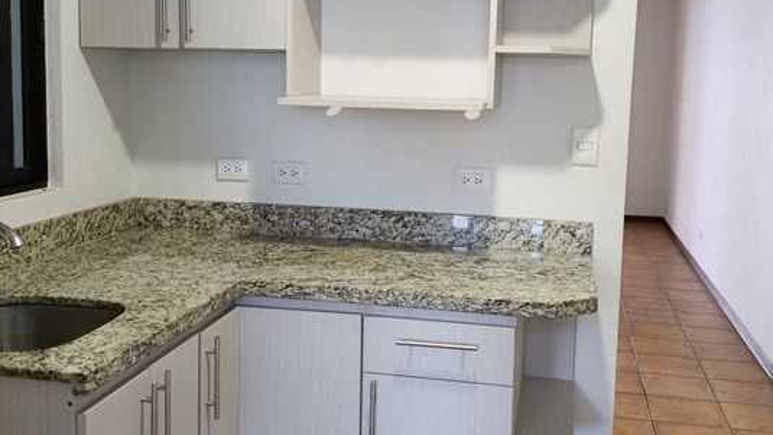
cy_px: 172
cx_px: 381
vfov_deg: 38.8
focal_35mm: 30
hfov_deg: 64.3
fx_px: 615
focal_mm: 6.11
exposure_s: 1/40
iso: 1114
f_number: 1.65
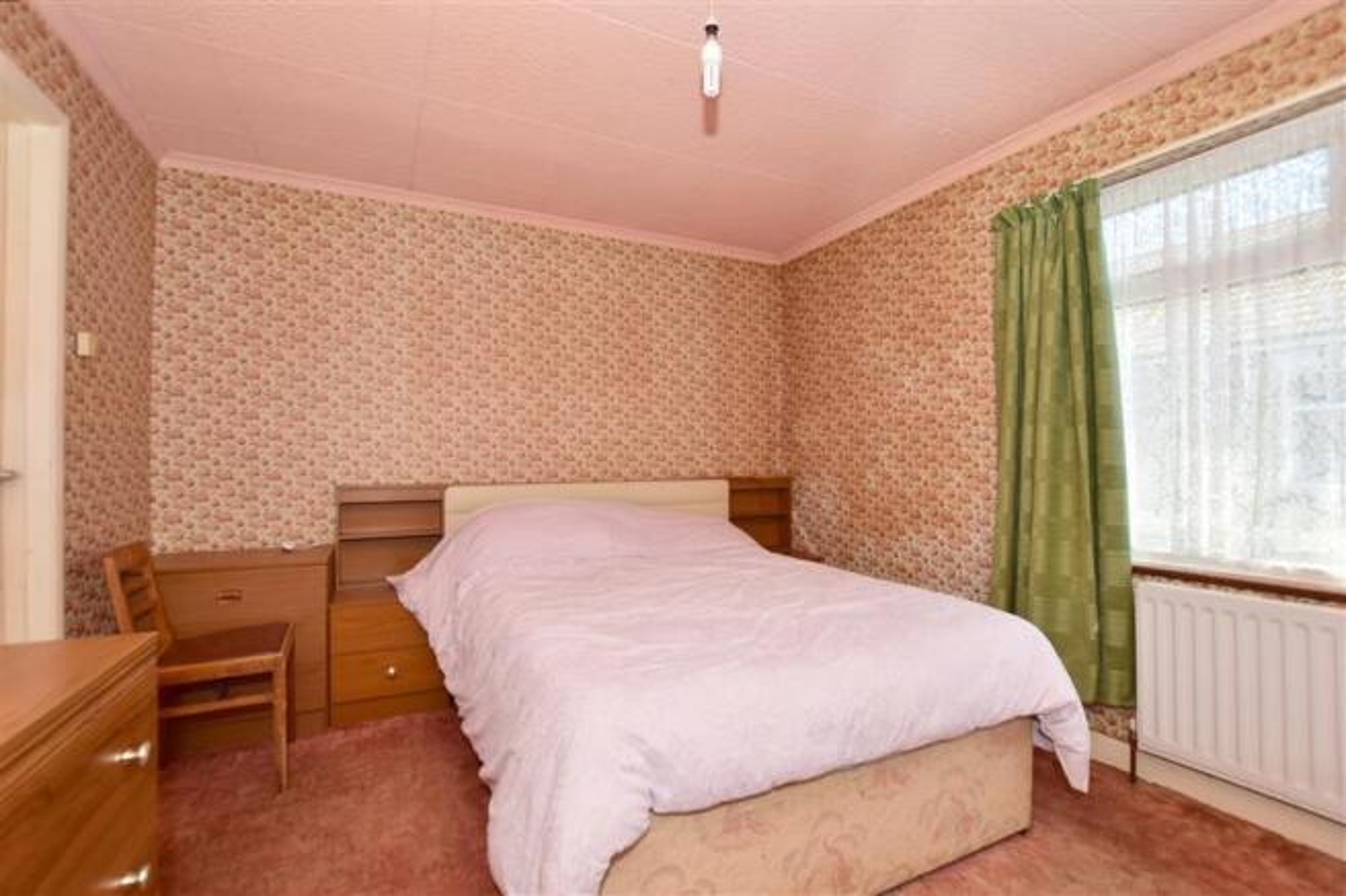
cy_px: 448
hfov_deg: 100.4
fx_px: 561
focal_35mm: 15
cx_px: 673
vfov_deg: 77.3
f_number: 6.3
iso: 200
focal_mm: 10
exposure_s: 1/160
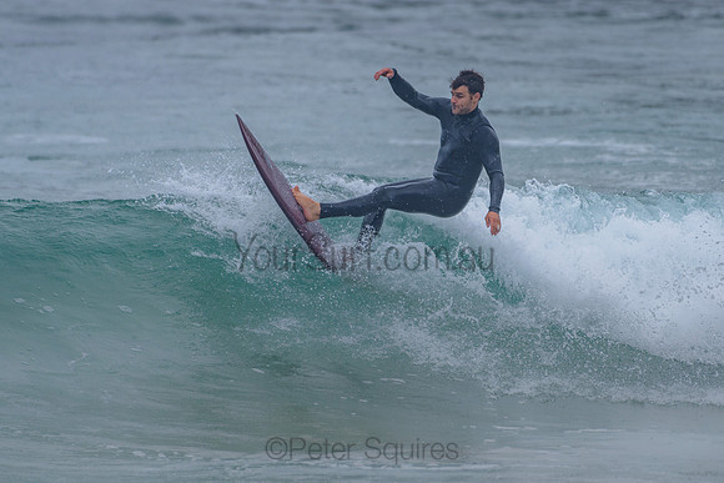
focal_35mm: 613
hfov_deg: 3.4
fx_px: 12325
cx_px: 385
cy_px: 217
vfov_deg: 2.2
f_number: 5.6
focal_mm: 500
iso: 400
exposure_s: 1/2000
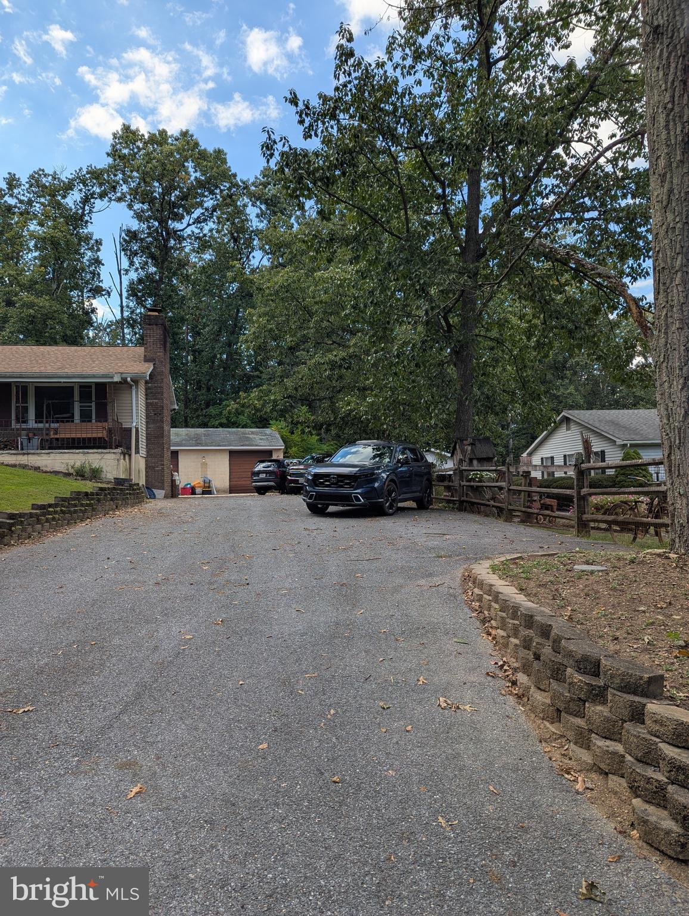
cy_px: 458
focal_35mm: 24
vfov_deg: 71.5
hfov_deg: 56.9
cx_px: 344
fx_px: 636
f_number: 1.85
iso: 46
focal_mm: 6.81
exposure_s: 1/960
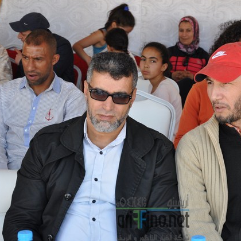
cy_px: 121
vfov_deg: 17.9
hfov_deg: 17.9
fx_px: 764
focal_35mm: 97
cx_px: 153
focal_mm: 50
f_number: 8
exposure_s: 1/60
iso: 200
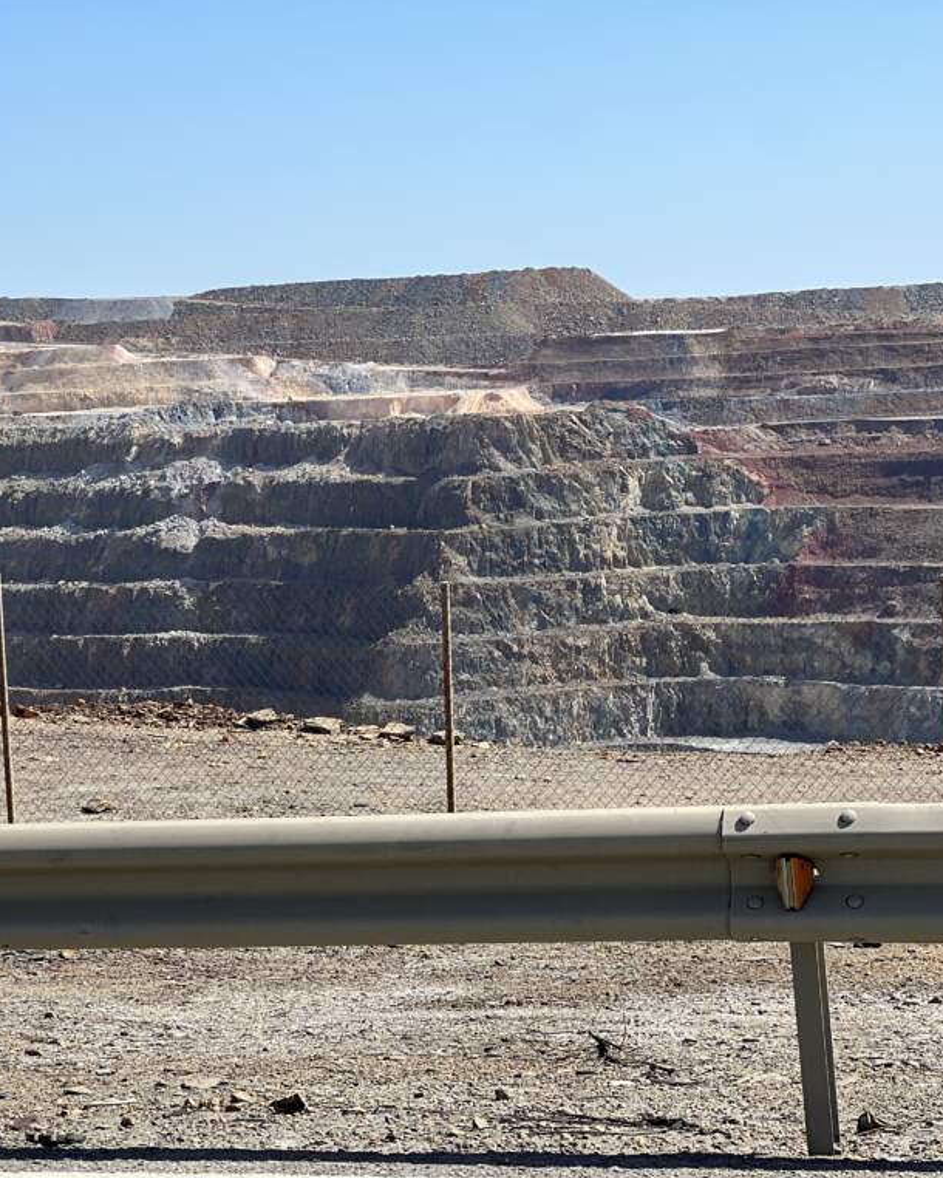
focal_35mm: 101
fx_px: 3522
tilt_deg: -2.6
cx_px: 233
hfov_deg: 15.2
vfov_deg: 19.0
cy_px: 586
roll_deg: +2.8
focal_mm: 9
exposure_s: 1/747
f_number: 2.8
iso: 32
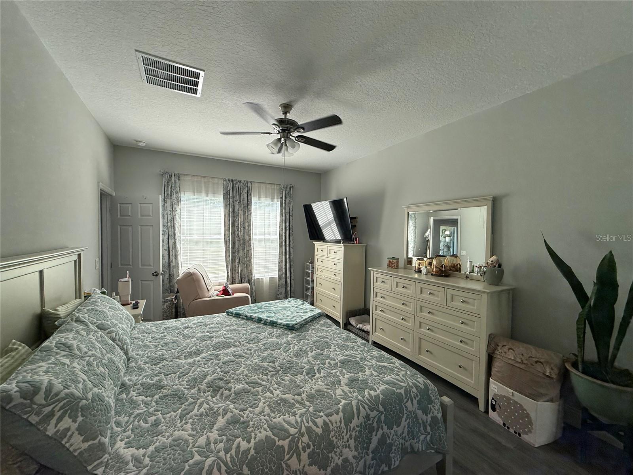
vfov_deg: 85.7
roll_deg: -1.4
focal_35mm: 14
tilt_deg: -1.2
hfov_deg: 102.1
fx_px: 256
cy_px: 238
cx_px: 316
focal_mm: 2.22
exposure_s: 1/120
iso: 100
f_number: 2.2
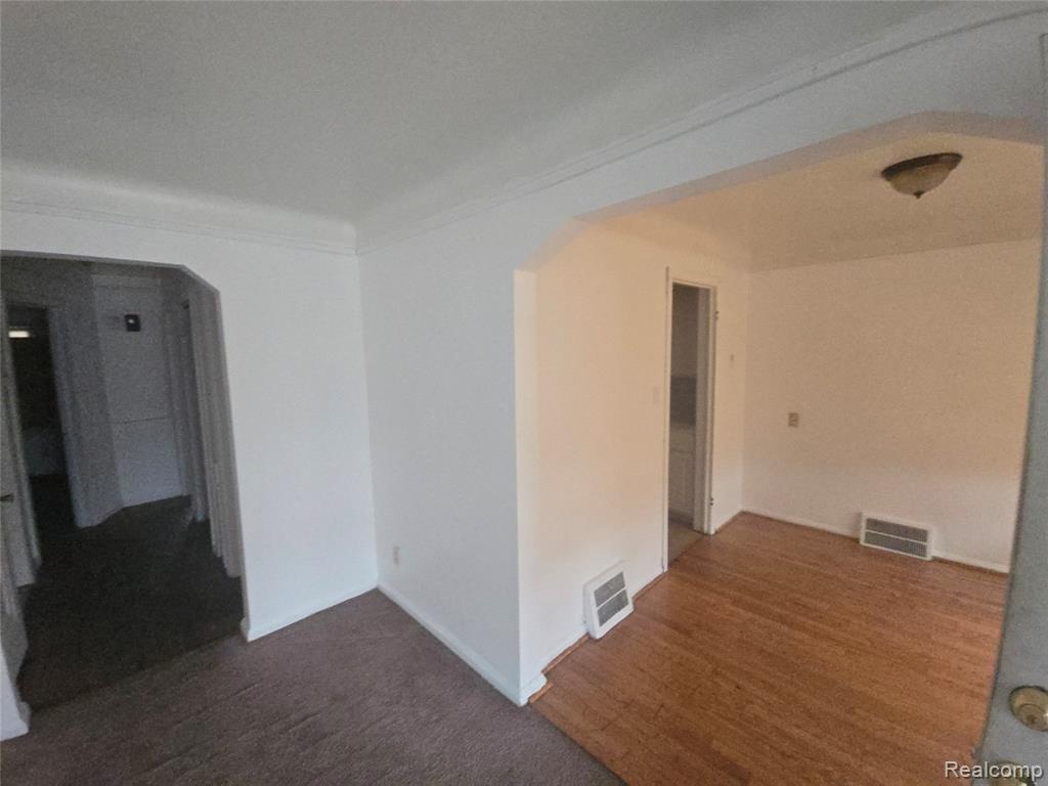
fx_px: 394
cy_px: 393
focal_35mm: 13
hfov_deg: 106.2
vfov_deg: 89.9
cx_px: 524
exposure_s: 1/50
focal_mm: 2.2
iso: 800
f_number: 2.2
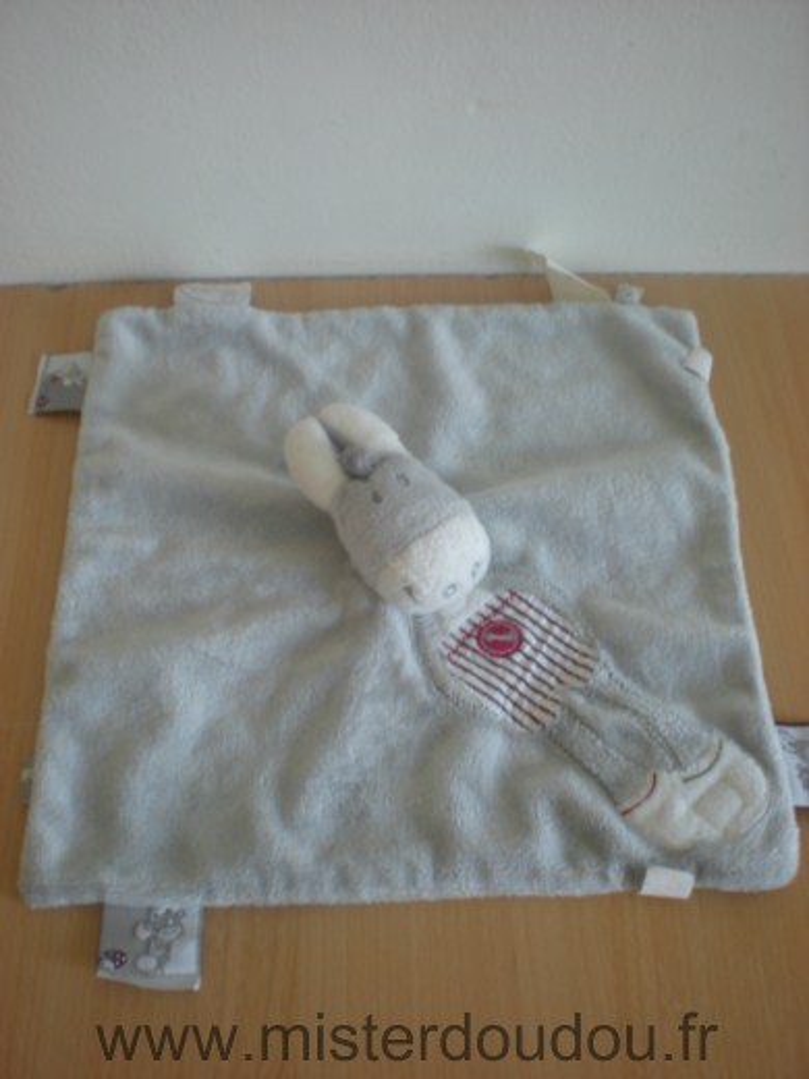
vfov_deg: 49.0
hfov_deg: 37.7
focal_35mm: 38
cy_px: 540
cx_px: 404
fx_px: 1184
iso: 64
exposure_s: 1/8.4
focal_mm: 6.3
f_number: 3.1
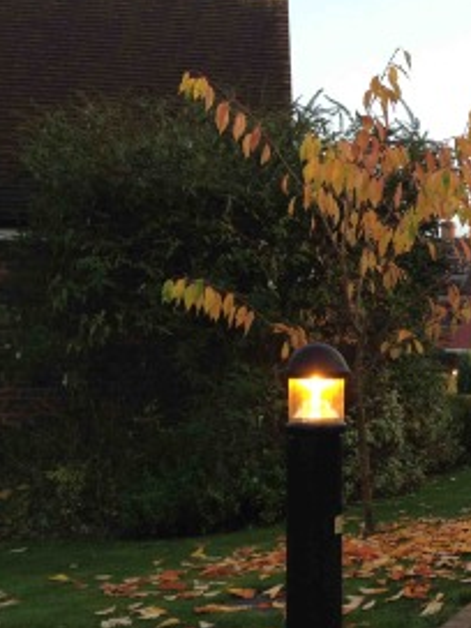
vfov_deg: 29.3
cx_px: 584
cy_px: 381
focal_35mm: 66
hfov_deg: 20.6
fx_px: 1197
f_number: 2.4
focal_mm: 4.28
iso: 64
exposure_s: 1/190
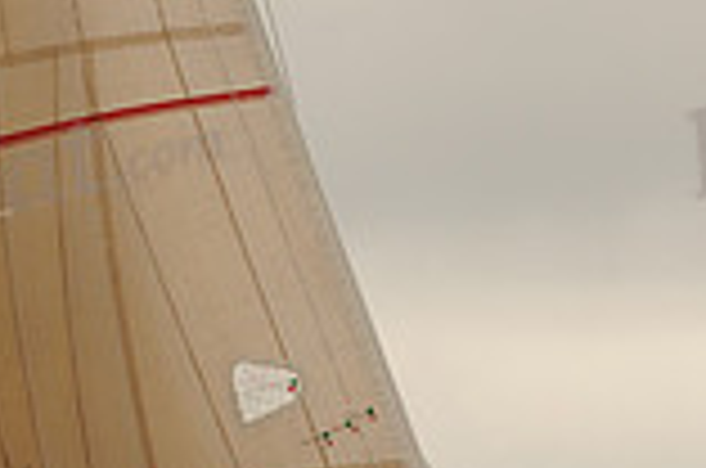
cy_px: 790
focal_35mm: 387
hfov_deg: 5.3
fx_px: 7574
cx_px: 454
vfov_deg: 3.5
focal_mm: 70
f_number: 6.3
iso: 200
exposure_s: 1/640
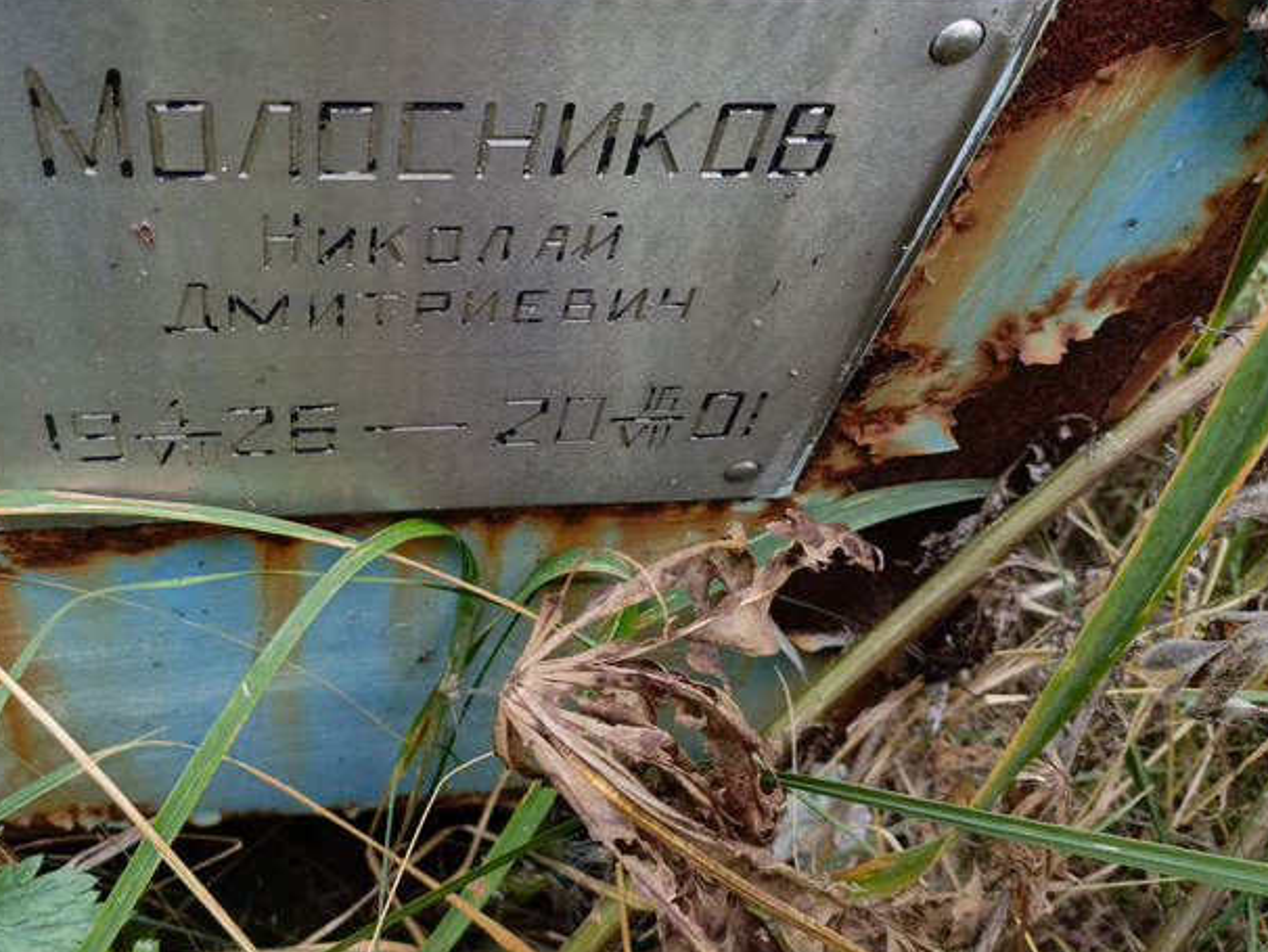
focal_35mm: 33
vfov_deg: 42.9
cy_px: 414
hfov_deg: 54.5
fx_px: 1209
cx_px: 456
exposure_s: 1/50
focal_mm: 4.76
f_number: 1.69
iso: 270
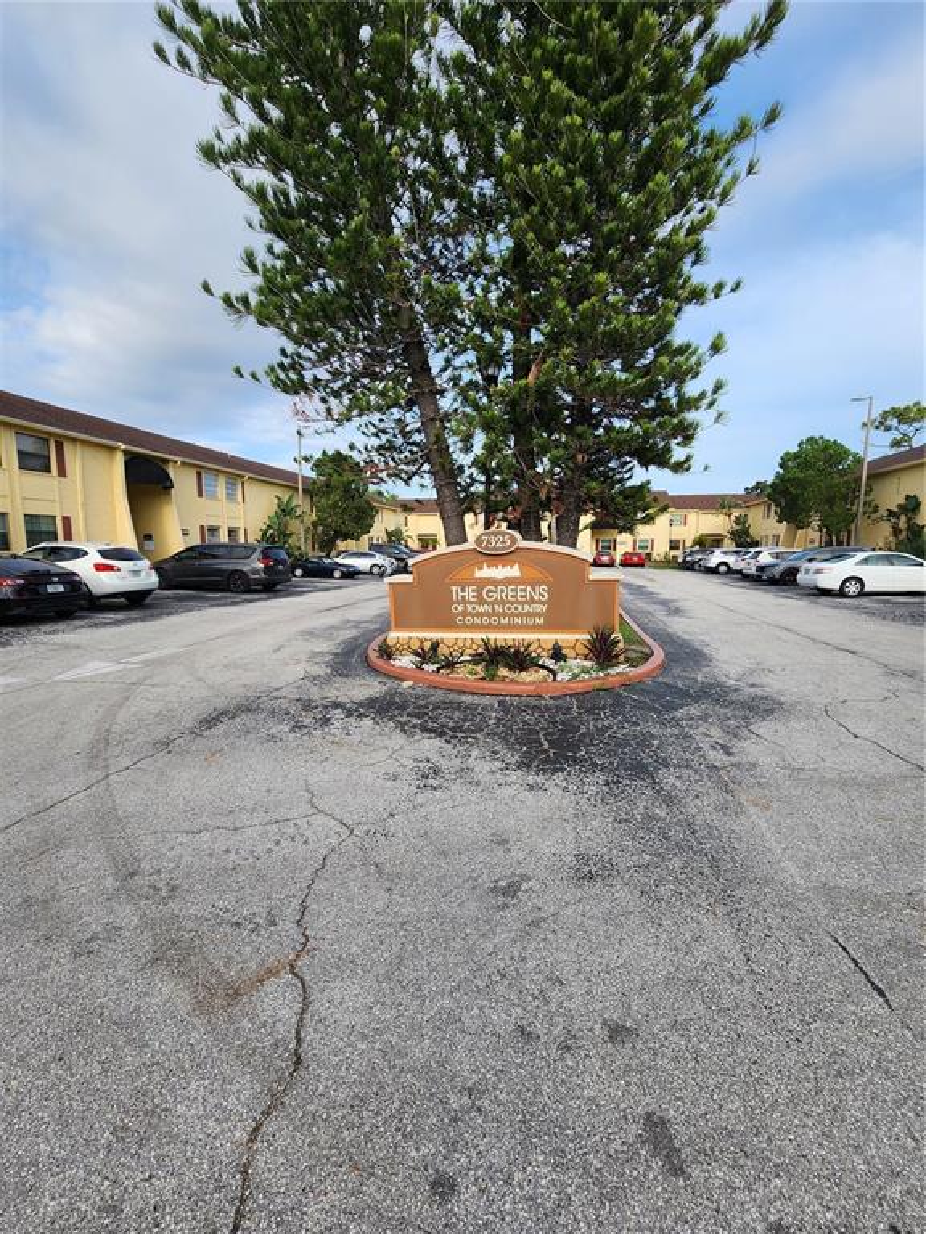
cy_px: 617
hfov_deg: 89.9
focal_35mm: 13
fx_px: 464
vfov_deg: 106.2
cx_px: 463
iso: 50
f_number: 2.2
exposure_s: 1/914
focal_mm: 2.2
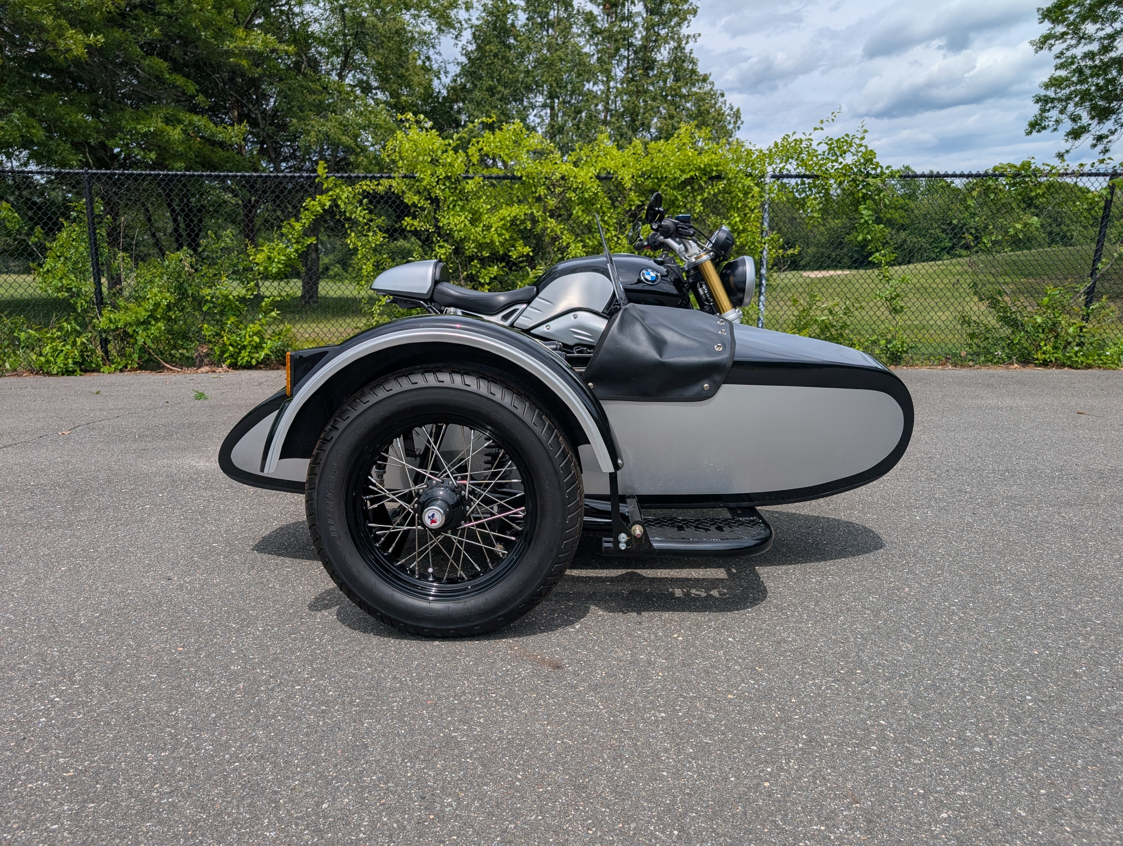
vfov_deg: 56.9
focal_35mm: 24
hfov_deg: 71.5
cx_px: 562
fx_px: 780
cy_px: 423
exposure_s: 1/11364
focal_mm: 6.9
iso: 20
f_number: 1.68
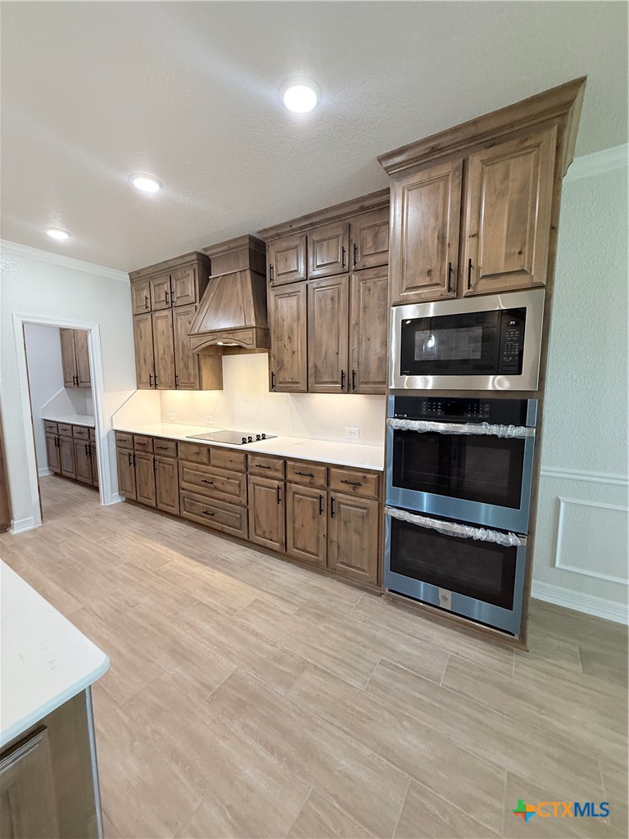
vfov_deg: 102.1
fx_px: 339
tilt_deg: -6.3
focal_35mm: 14
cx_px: 314
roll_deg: -1.0
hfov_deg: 85.7
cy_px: 420
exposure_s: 1/120
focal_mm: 2.22
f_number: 2.2
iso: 320
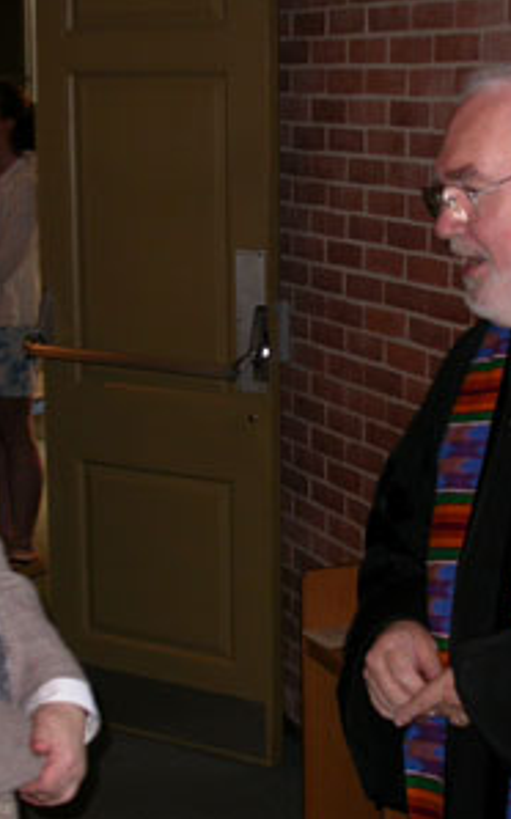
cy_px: 410
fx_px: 1874
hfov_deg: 15.5
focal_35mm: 84
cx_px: 302
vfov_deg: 24.7
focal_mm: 12.2
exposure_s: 1/60.3
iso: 100
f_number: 3
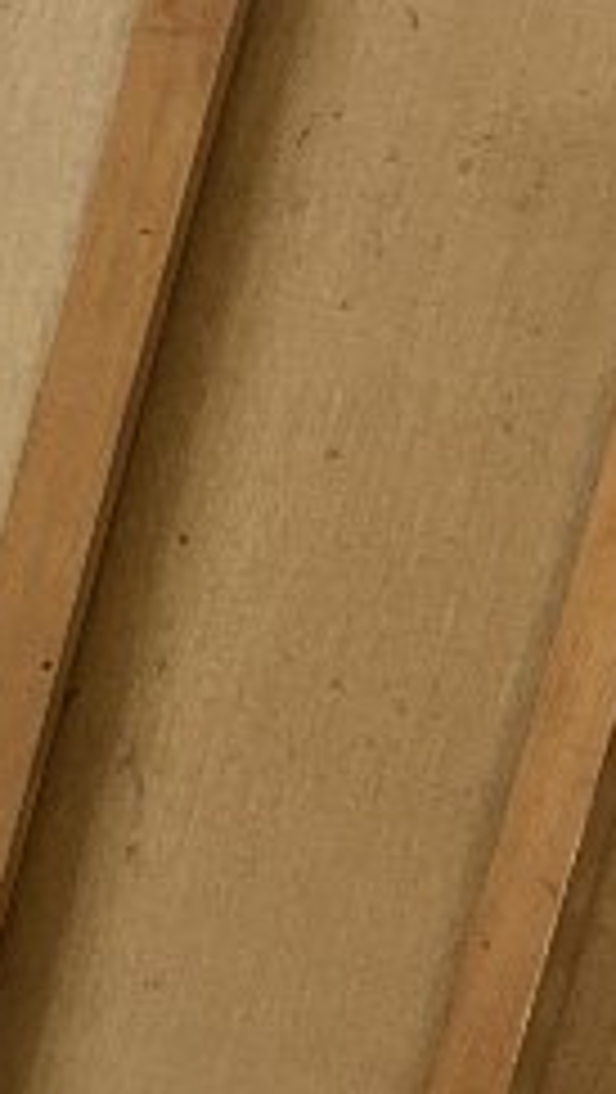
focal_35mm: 140
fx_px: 4058
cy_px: 1495
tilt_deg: -22.9
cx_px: -1299
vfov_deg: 14.6
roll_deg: -3.7
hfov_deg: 7.5
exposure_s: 1/100
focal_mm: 5.1
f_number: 1.6
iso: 100
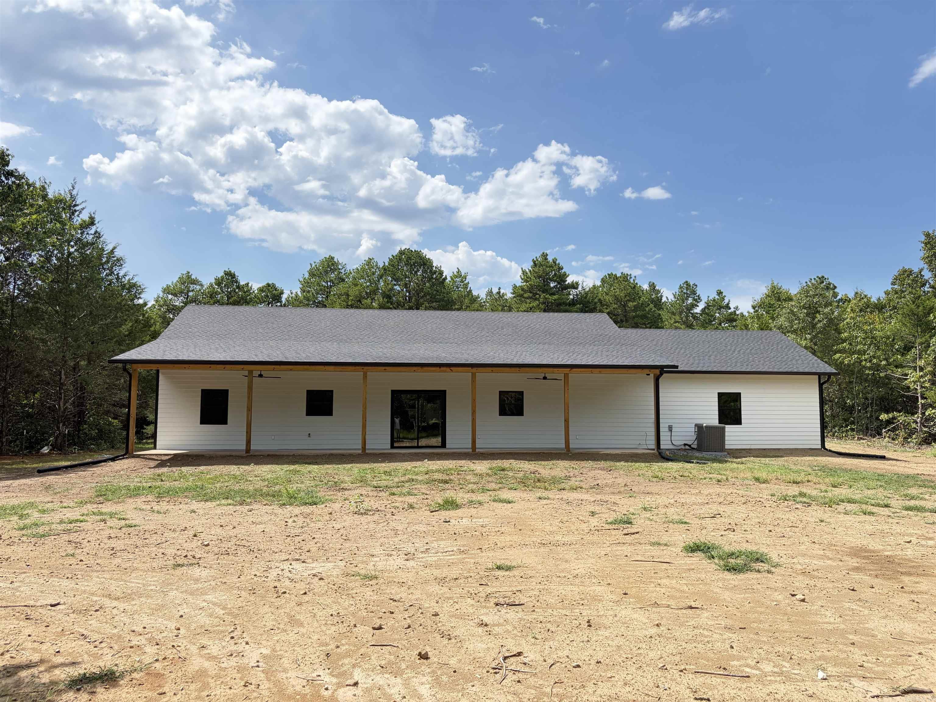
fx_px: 703
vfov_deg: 53.1
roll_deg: +0.3
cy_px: 351
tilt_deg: +5.6
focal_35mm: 26
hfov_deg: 67.3
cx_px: 468
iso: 64
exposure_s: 1/1706
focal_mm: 5.96
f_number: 1.6
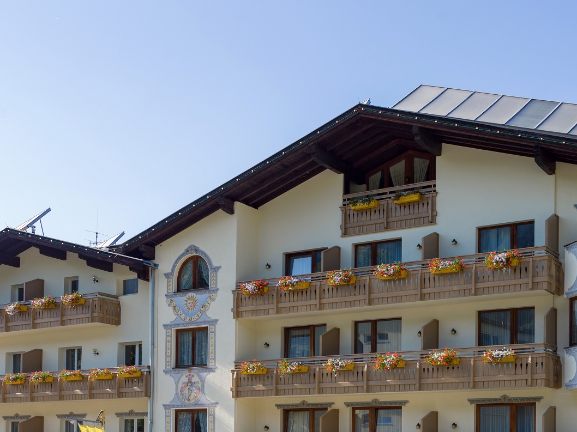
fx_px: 817
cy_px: 330
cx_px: 347
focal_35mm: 49
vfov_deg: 29.2
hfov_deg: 38.8
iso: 100
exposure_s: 1/160
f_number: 8
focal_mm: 35
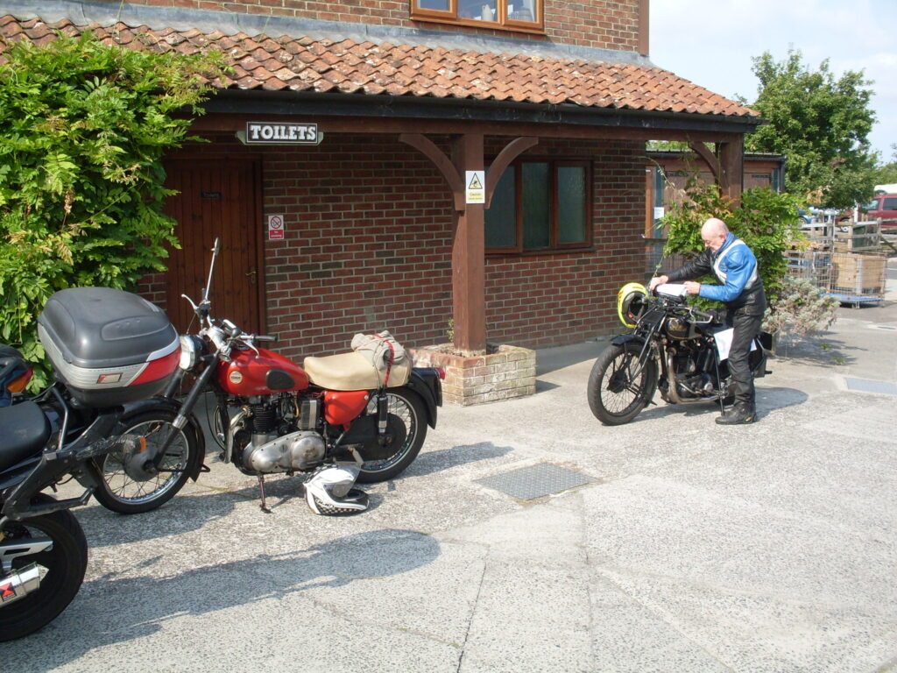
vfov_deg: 37.7
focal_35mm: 38
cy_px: 336
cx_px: 448
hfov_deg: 49.0
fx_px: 985
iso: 80
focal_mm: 6.3
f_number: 8.4
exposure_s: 1/125
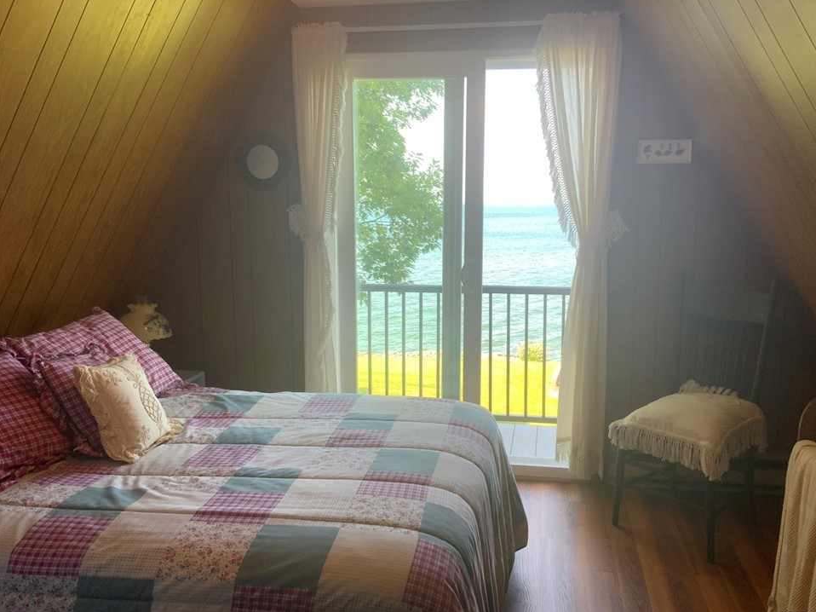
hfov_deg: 58.3
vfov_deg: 45.4
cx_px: 434
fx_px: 731
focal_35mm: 31
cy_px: 307
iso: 40
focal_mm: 3
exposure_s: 1/120
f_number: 1.8
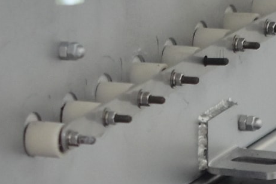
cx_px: 462
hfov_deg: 4.2
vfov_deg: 2.8
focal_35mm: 487
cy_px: 539
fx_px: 3736
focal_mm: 50
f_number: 3.2
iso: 800
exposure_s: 1/60
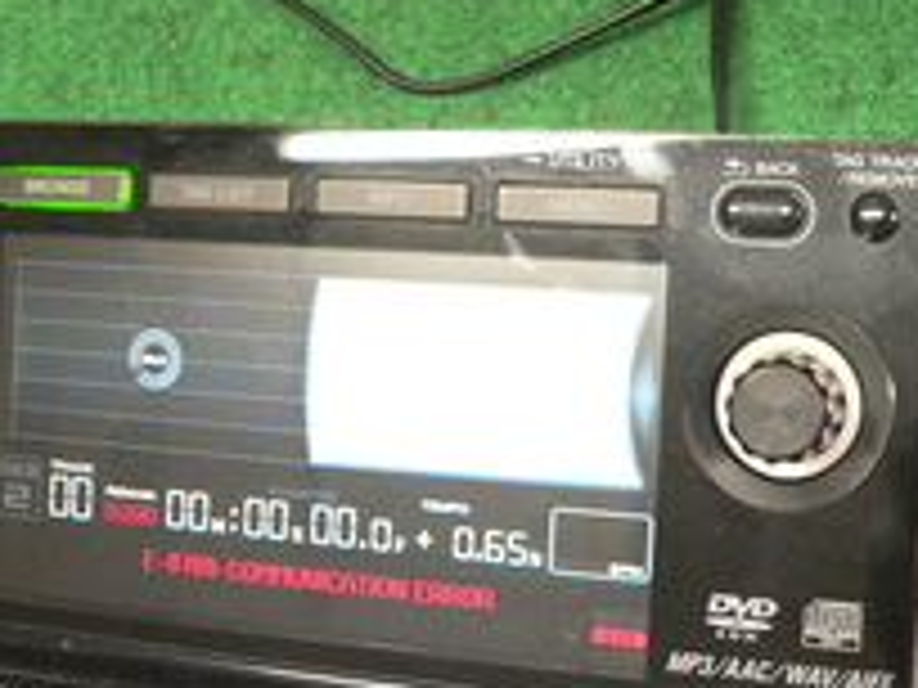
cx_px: 418
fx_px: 1777
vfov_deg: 21.9
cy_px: 268
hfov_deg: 29.0
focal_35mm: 67
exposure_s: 1/13
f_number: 2.8
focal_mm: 6
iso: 200
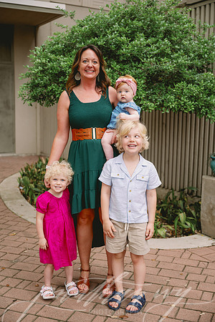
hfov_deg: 29.9
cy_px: 161
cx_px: 108
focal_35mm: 45
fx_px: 403
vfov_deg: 43.6
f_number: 2.8
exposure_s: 1/250
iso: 320
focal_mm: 45
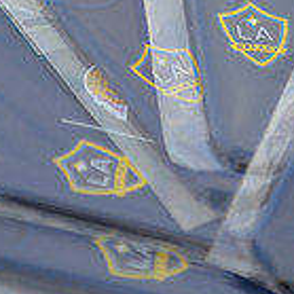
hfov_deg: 7.0
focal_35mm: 249
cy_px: 67
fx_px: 2393
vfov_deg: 7.0
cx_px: 245
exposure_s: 1/640
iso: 250
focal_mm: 70
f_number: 2.8
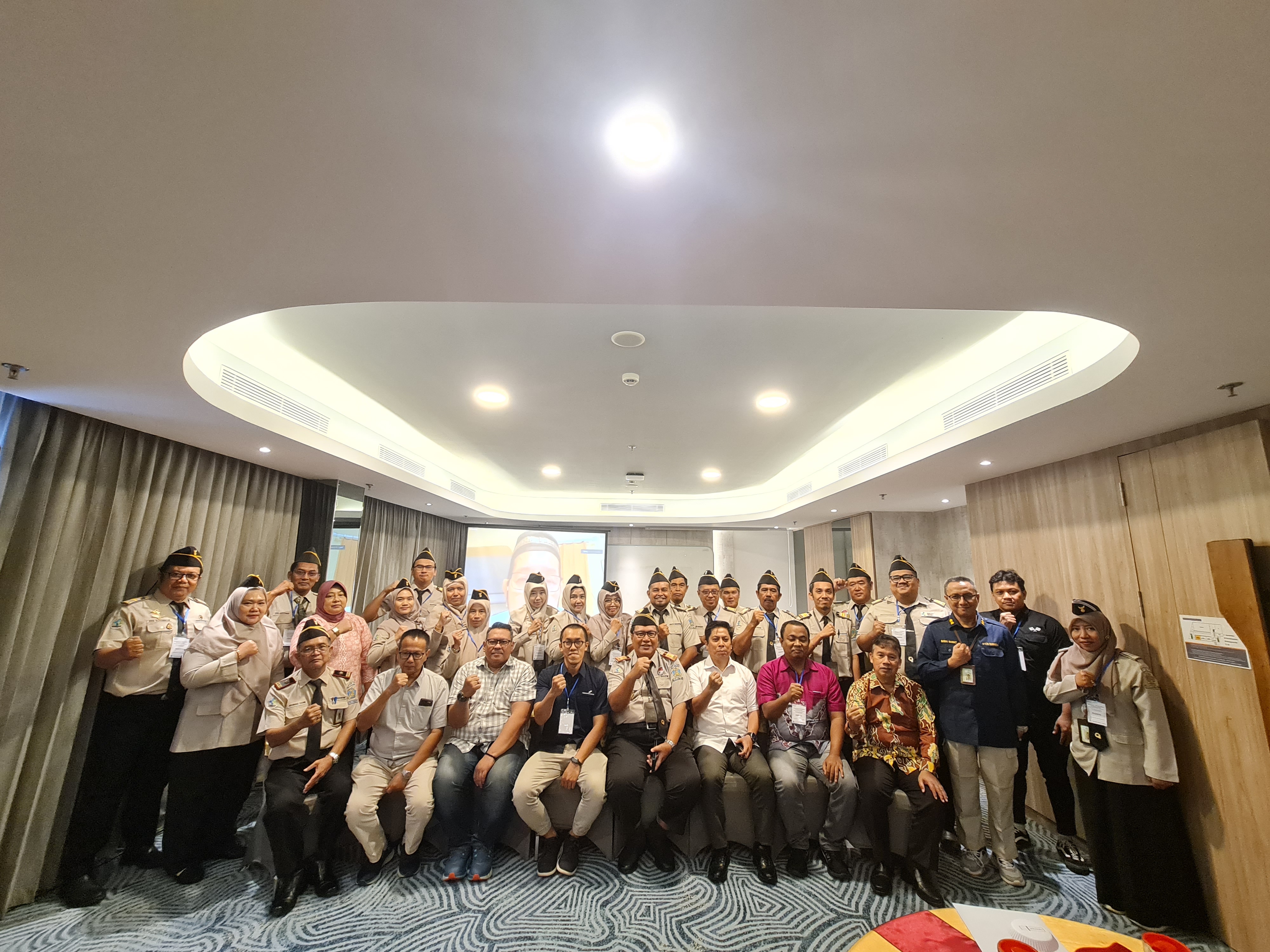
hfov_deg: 106.2
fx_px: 477
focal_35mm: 13
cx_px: 635
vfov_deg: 89.9
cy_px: 476
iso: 500
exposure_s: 1/33
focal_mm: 2.2
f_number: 2.2
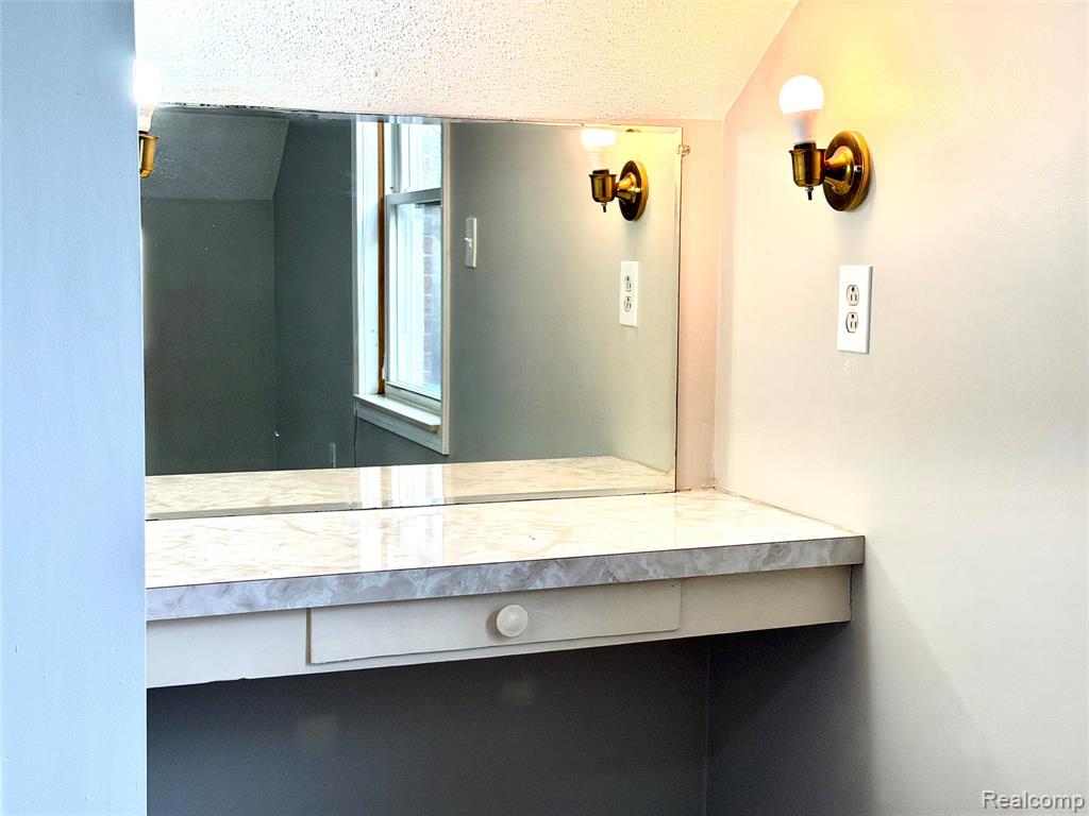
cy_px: 408
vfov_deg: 30.3
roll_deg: -0.1
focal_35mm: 48
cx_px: 544
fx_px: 1510
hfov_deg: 39.7
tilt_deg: -5.6
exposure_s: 1/201
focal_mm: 6.76
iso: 125
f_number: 1.78
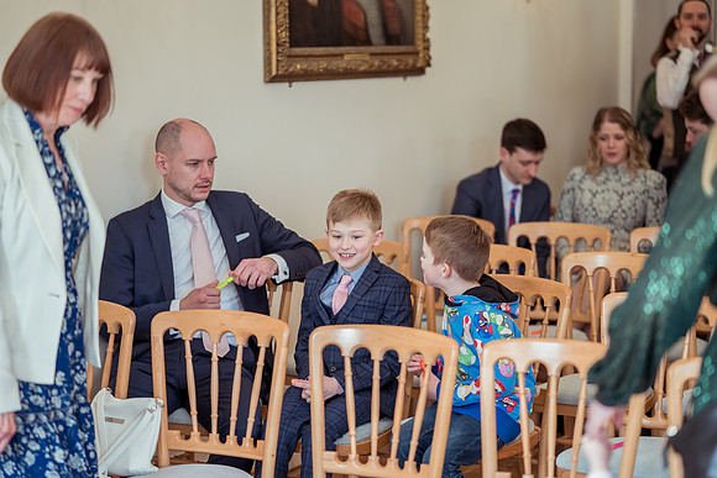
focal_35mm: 85
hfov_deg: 23.9
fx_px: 1696
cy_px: 239
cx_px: 358
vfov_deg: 16.1
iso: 140
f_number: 1.8
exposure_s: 1/160
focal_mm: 85
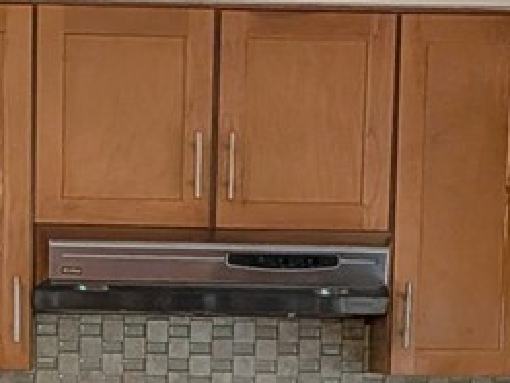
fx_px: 2284
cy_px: 737
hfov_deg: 12.7
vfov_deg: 9.1
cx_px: 103
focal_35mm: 155
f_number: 1.7
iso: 27
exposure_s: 1/153
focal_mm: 4.53
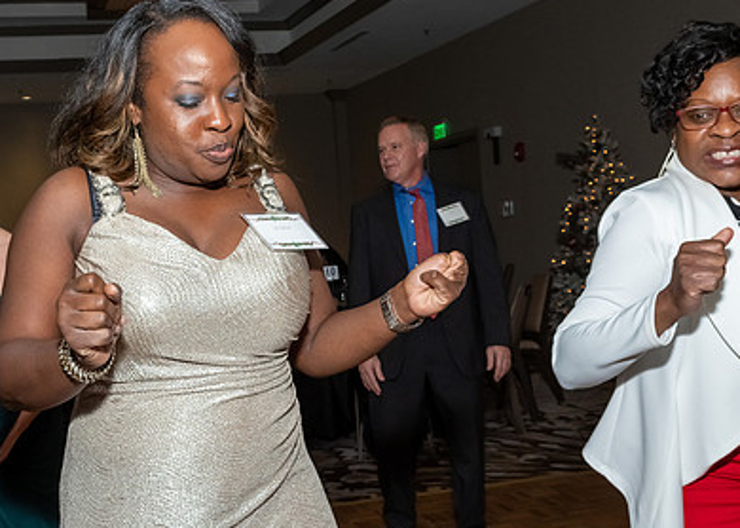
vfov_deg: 30.5
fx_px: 966
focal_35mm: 46
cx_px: 234
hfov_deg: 41.3
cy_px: 263
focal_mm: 17
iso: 500
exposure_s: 1/250
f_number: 6.3
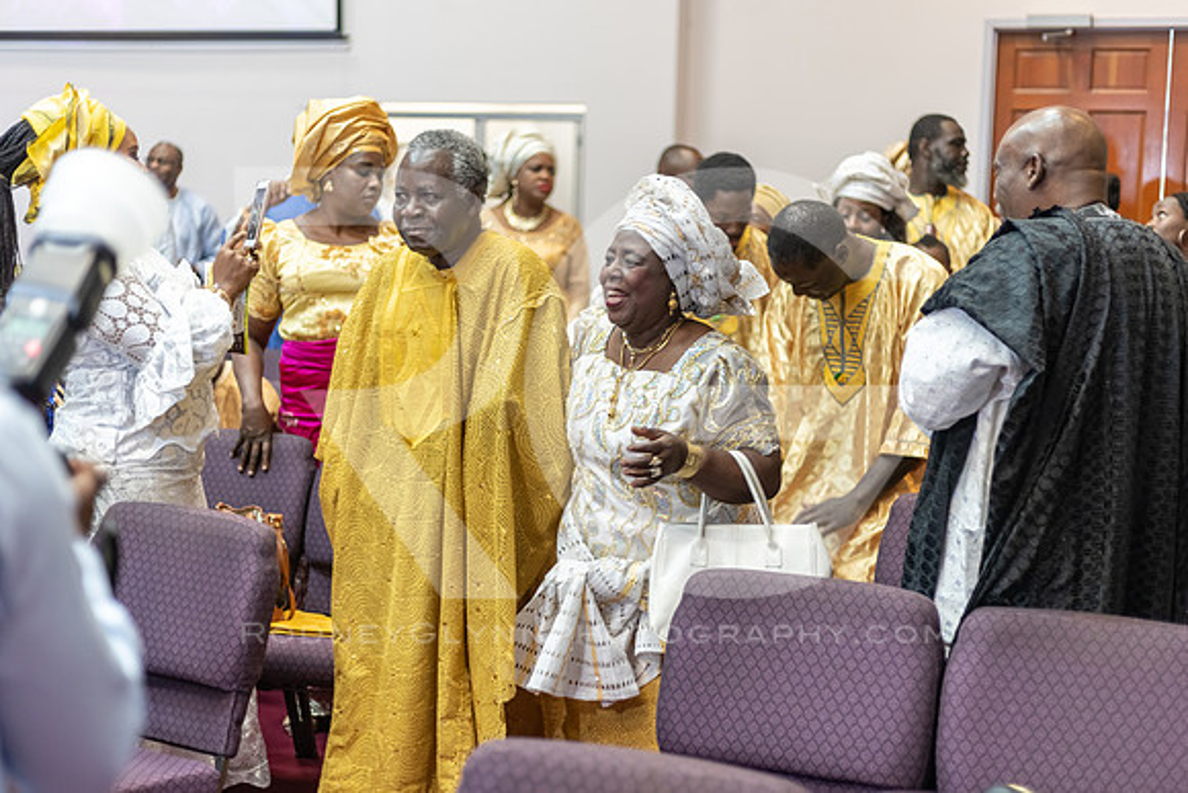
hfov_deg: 38.2
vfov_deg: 26.1
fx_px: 1713
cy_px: 396
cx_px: 594
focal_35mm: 52
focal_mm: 50
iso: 640
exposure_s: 1/100
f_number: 1.8
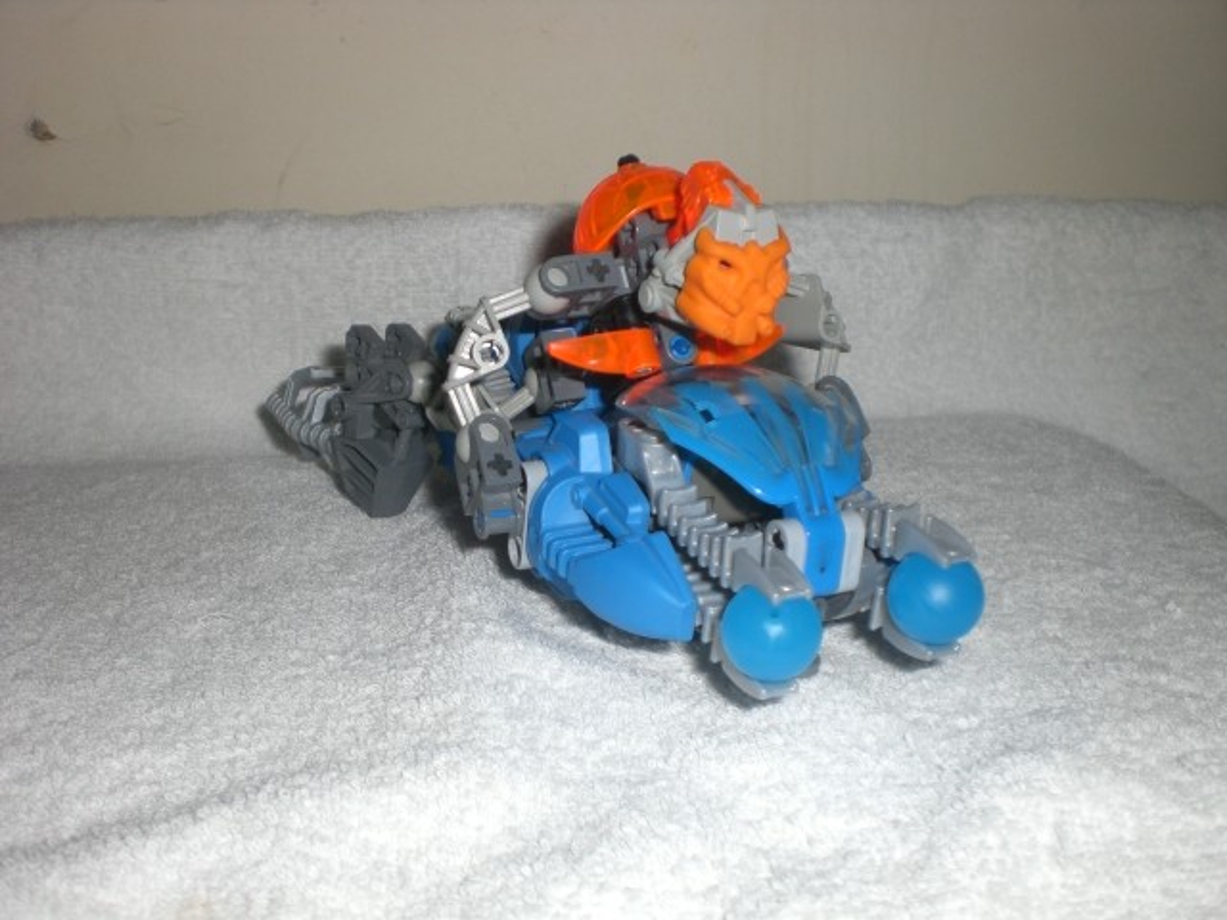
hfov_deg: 49.0
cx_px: 614
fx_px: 1347
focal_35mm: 38
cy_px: 460
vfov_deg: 37.7
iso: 50
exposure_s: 1/60
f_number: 3.1
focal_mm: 6.3
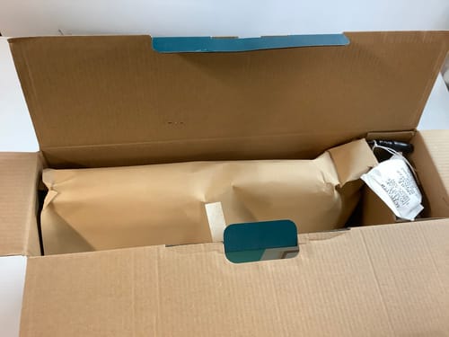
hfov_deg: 58.4
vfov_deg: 45.4
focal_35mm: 31
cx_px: 224
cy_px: 168
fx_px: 402
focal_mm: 3.3
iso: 320
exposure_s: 1/50
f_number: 2.4
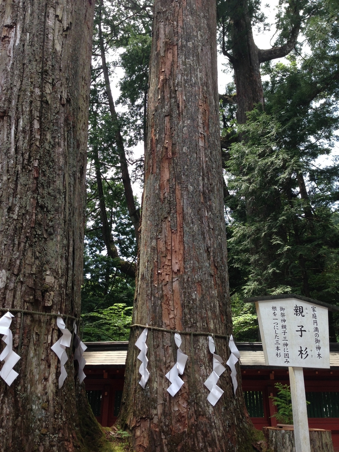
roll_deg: -1.1
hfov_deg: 42.9
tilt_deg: +23.6
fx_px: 431
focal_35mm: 33
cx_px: 170
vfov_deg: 55.4
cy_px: 226
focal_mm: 4.12
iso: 50
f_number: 2.4
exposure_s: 1/251
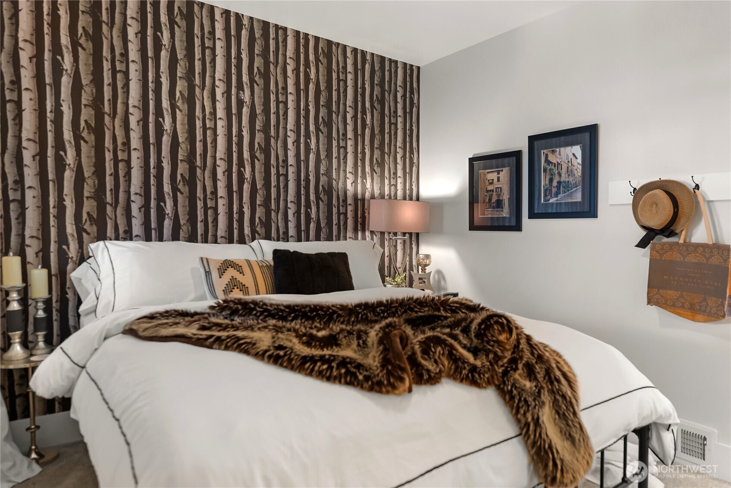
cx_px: 366
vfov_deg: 58.6
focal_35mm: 21
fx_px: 435
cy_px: 244
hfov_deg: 80.1
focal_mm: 21.4
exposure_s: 1/15
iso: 400
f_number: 2.8
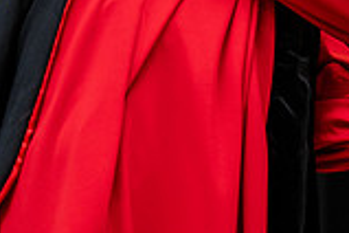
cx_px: 595
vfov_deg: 4.2
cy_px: -36
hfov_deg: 6.2
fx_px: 3150
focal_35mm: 325
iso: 1600
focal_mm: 89
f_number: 3.5
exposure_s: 1/200
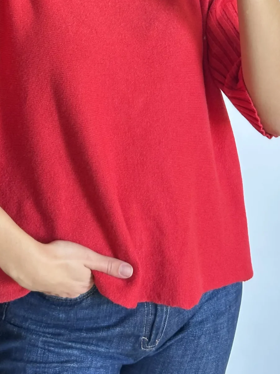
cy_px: -22
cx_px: 124
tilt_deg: -8.7
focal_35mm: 102
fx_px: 1100
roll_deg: -4.2
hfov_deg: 14.5
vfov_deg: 18.6
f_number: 1.78
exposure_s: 1/60
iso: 250
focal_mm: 6.86
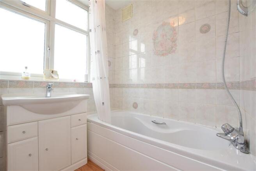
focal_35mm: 15
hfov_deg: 100.4
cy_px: 86
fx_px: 107
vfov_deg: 77.3
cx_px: 128
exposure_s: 1/6
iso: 500
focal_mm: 10
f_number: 20
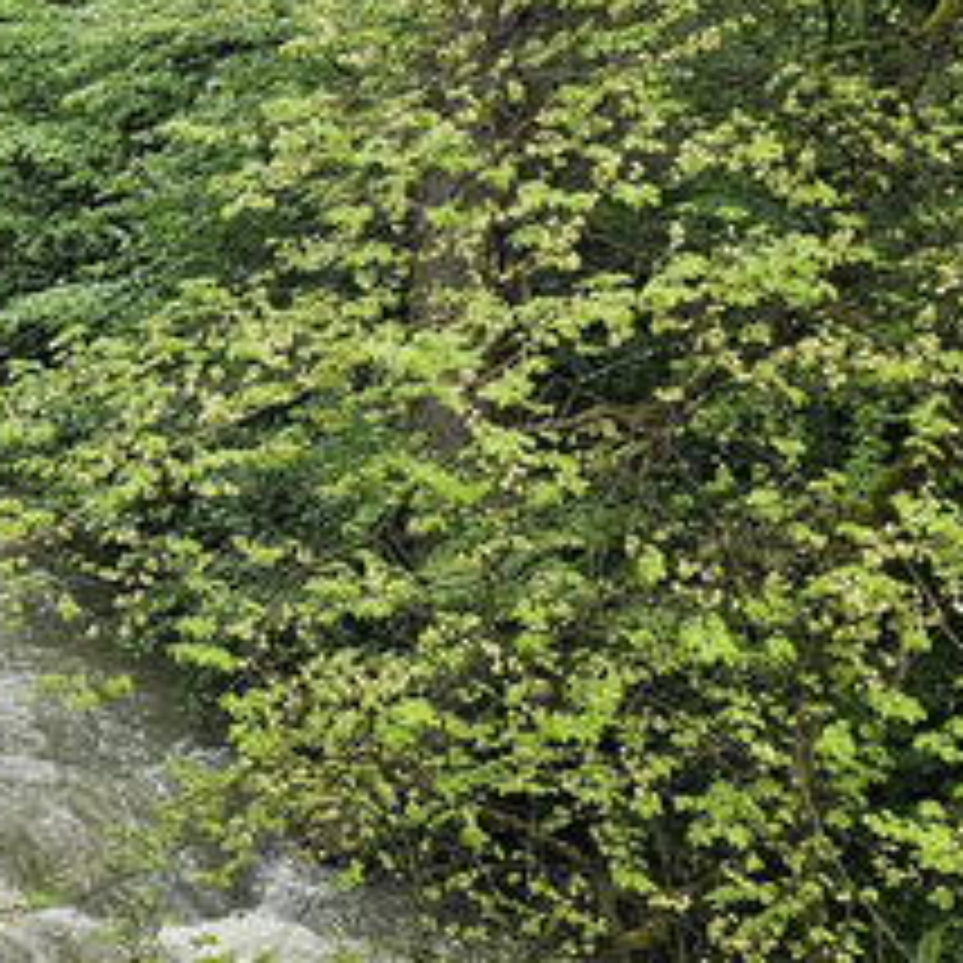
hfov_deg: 20.0
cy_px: 369
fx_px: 2392
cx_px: -428
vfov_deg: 22.7
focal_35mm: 76
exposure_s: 1/180
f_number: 1.7
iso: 20
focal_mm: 6.3
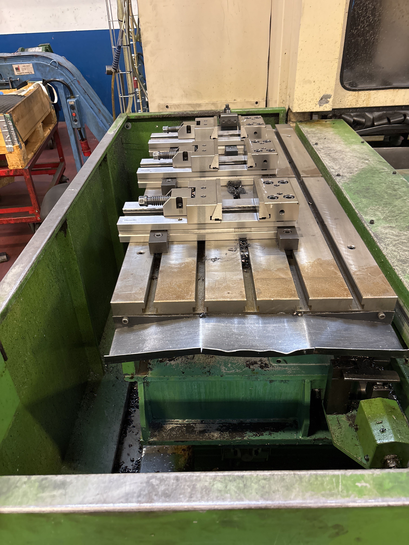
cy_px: 272
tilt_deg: -34.4
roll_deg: +3.0
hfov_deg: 53.1
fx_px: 410
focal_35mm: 26
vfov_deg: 67.3
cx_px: 204
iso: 400
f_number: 1.6
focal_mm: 5.96
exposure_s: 1/33
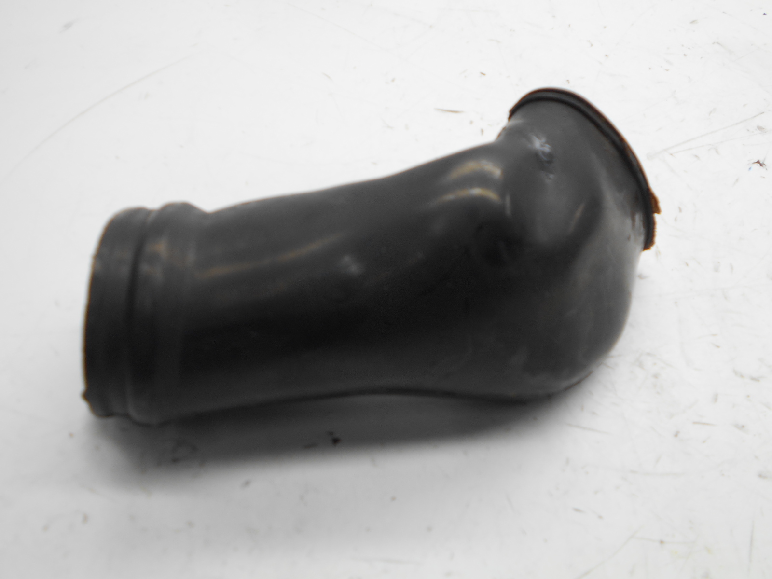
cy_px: 290
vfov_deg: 46.8
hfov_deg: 60.0
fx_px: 669
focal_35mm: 30
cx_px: 386
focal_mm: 5.1
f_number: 3.4
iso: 80
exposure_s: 1/40
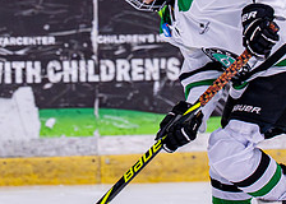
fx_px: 6287
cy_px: 68
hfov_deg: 2.6
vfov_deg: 1.9
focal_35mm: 774
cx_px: 159
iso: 2500
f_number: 2.8
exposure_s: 1/1250
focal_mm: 171
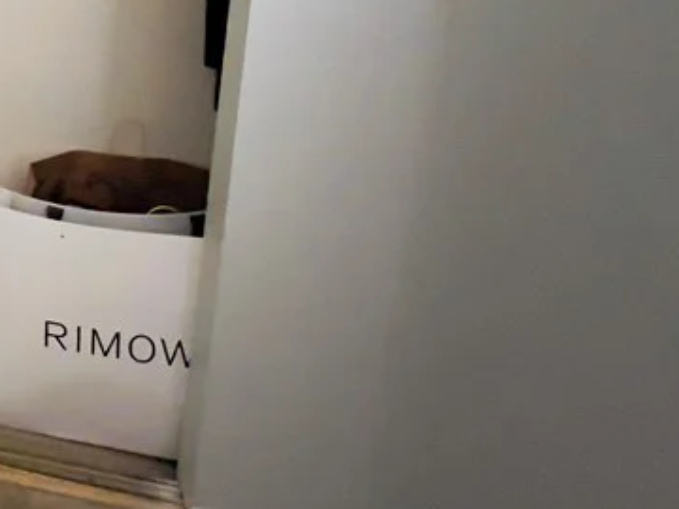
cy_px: -74
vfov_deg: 33.0
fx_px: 726
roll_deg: -1.9
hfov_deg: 34.1
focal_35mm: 37
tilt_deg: -7.3
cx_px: -223
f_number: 1.8
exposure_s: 1/30
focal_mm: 1.57
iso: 1000
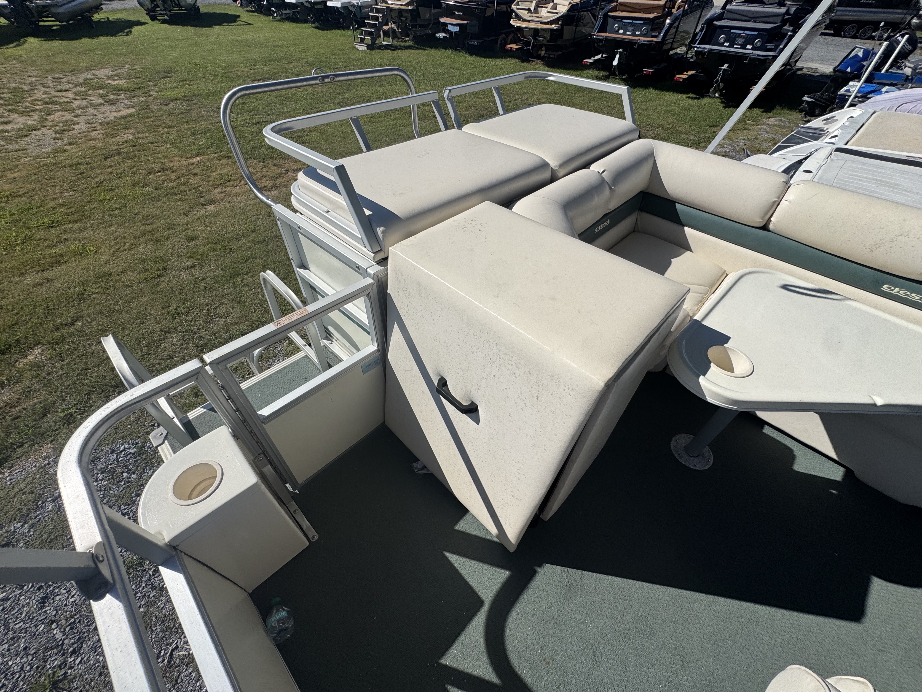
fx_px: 373
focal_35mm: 14
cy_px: 346
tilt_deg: -45.1
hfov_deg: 102.1
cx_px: 461
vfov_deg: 85.7
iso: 32
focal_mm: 2.22
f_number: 2.2
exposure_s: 1/3906
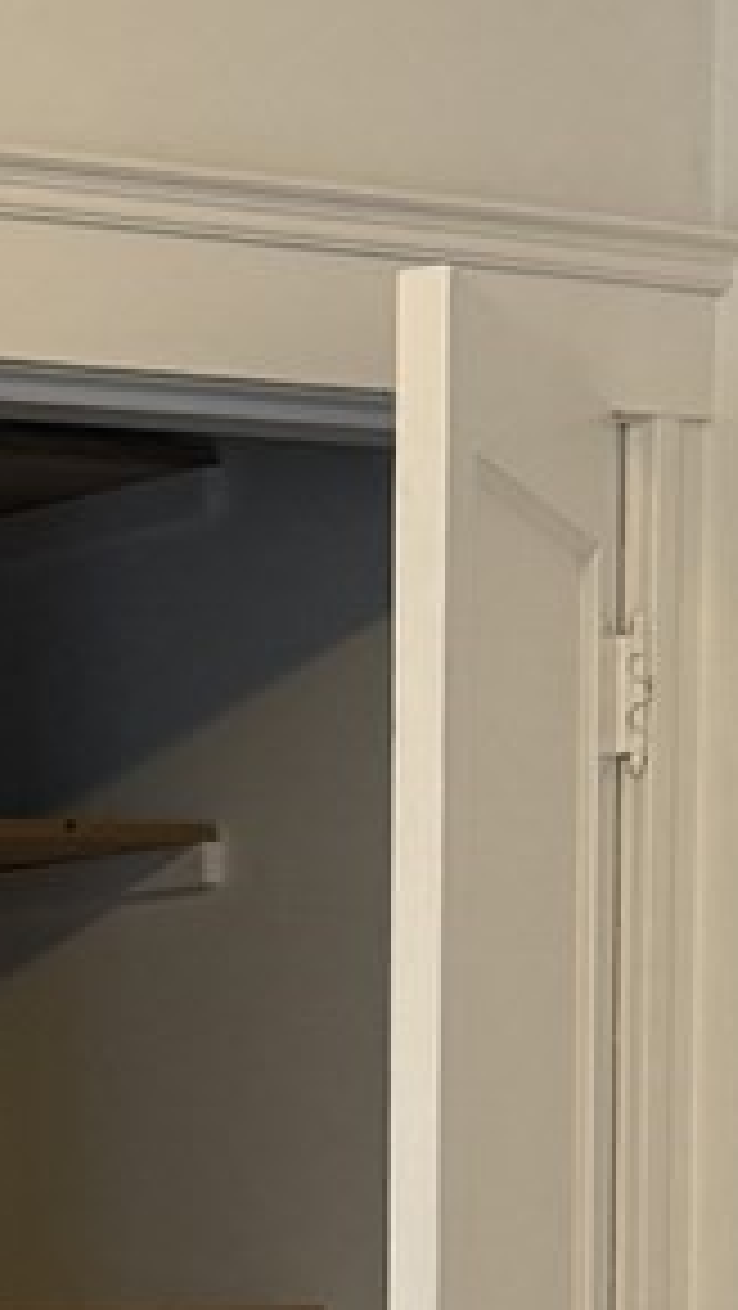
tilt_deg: -7.3
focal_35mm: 138
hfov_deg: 8.6
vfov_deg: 14.7
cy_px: 1864
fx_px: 4794
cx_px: -454
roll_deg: +0.6
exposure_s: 1/60
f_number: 1.78
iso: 160
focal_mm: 6.76
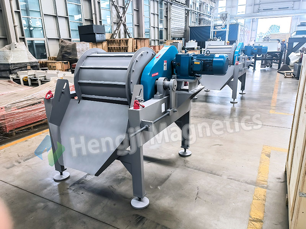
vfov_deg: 51.4
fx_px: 239
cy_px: 114
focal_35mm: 27
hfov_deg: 65.3
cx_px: 153
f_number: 1.9
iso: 192
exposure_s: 1/99.9
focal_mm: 5.52
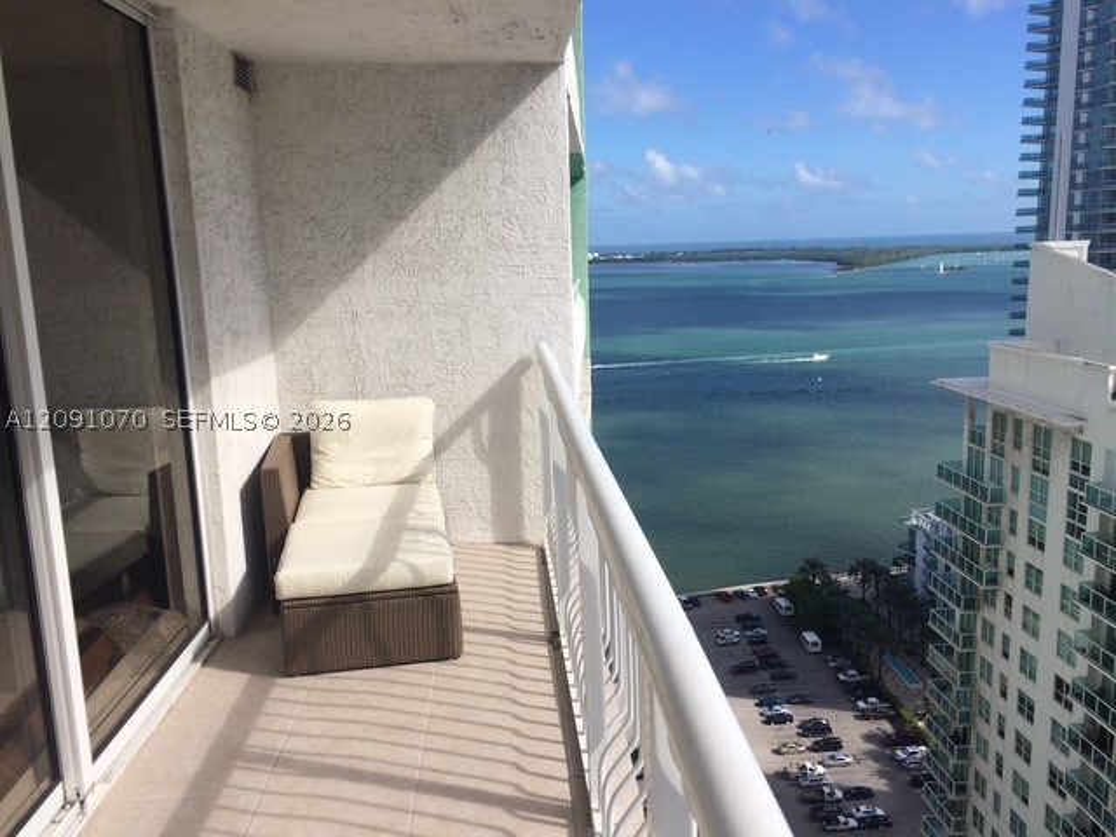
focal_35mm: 29
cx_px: 558
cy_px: 418
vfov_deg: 48.2
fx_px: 935
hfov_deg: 61.7
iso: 32
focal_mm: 4.15
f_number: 2.2
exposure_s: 1/2564
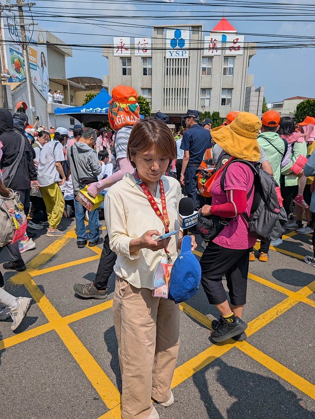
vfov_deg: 71.5
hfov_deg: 56.9
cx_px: 158
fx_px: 290
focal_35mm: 24
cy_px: 210
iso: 22
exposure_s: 1/1961
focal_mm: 6.9
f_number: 1.68
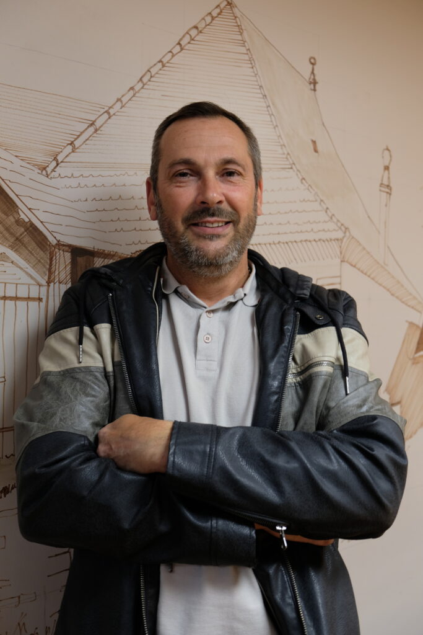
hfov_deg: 31.9
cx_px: 212
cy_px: 318
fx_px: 740
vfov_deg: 46.4
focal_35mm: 42
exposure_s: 1/17
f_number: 3.2
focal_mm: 27.7
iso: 250
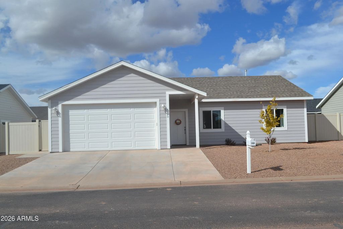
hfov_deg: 57.2
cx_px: 172
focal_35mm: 33
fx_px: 314
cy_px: 114
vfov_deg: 40.0
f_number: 9
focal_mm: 22
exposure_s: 1/320
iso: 100
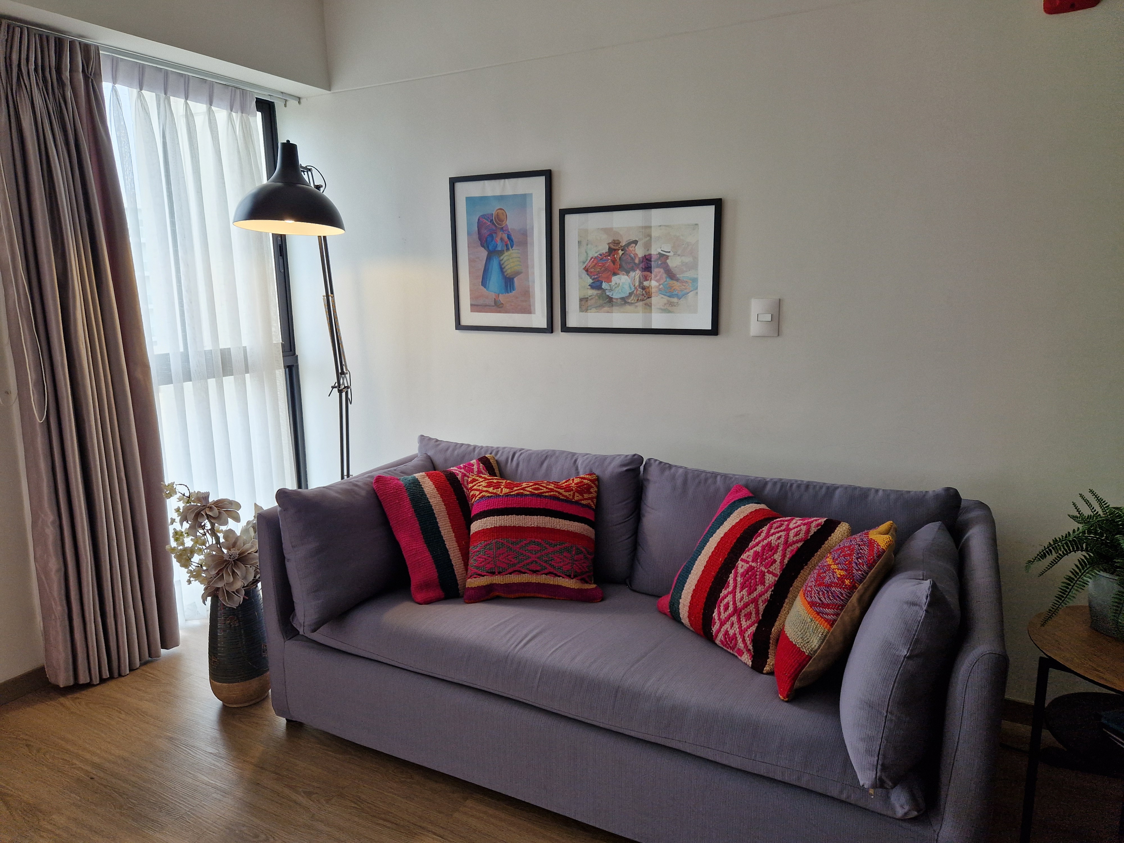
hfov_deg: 73.9
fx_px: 747
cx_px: 562
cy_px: 422
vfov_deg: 58.9
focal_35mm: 23
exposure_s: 1/180
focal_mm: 5.4
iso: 64
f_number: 1.8
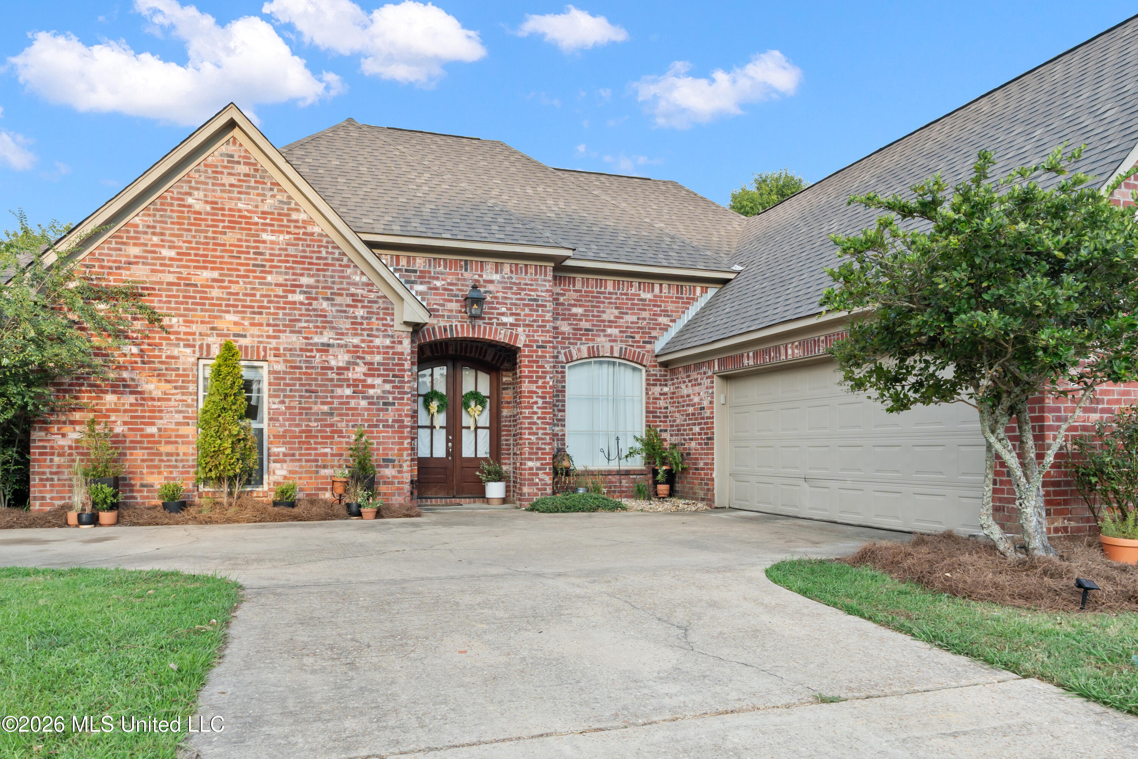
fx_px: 759
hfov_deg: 73.7
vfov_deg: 53.1
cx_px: 569
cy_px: 380
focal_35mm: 24
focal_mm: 16
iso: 200
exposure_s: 1/60
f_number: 8
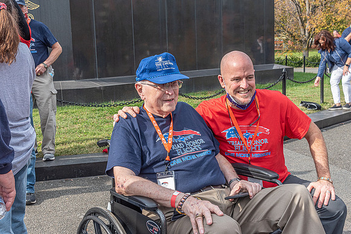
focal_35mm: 48
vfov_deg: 28.1
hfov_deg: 41.1
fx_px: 468
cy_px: 117
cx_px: 176
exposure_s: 1/400
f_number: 10
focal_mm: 48
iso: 500
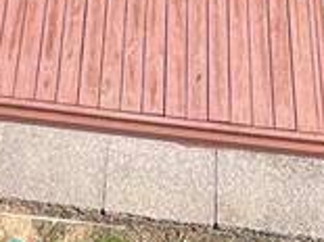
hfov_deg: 22.6
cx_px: 88
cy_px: -363
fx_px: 804
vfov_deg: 12.7
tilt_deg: -46.2
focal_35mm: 86
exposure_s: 1/1248
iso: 32
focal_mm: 1.57
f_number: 1.8
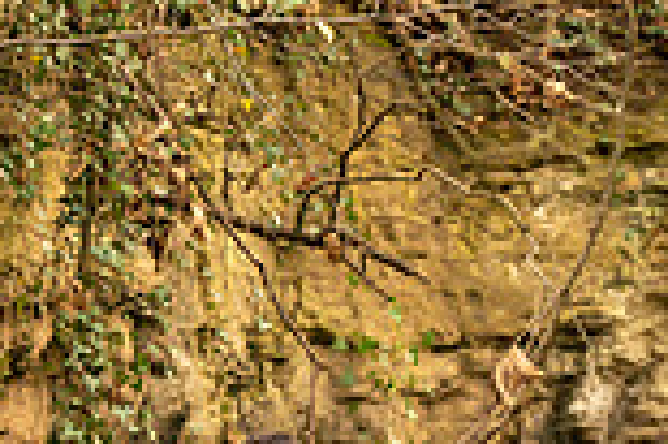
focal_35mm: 489
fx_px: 9064
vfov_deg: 2.8
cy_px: 854
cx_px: 82
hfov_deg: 4.2
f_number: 2.8
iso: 500
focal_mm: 168
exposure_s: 1/640
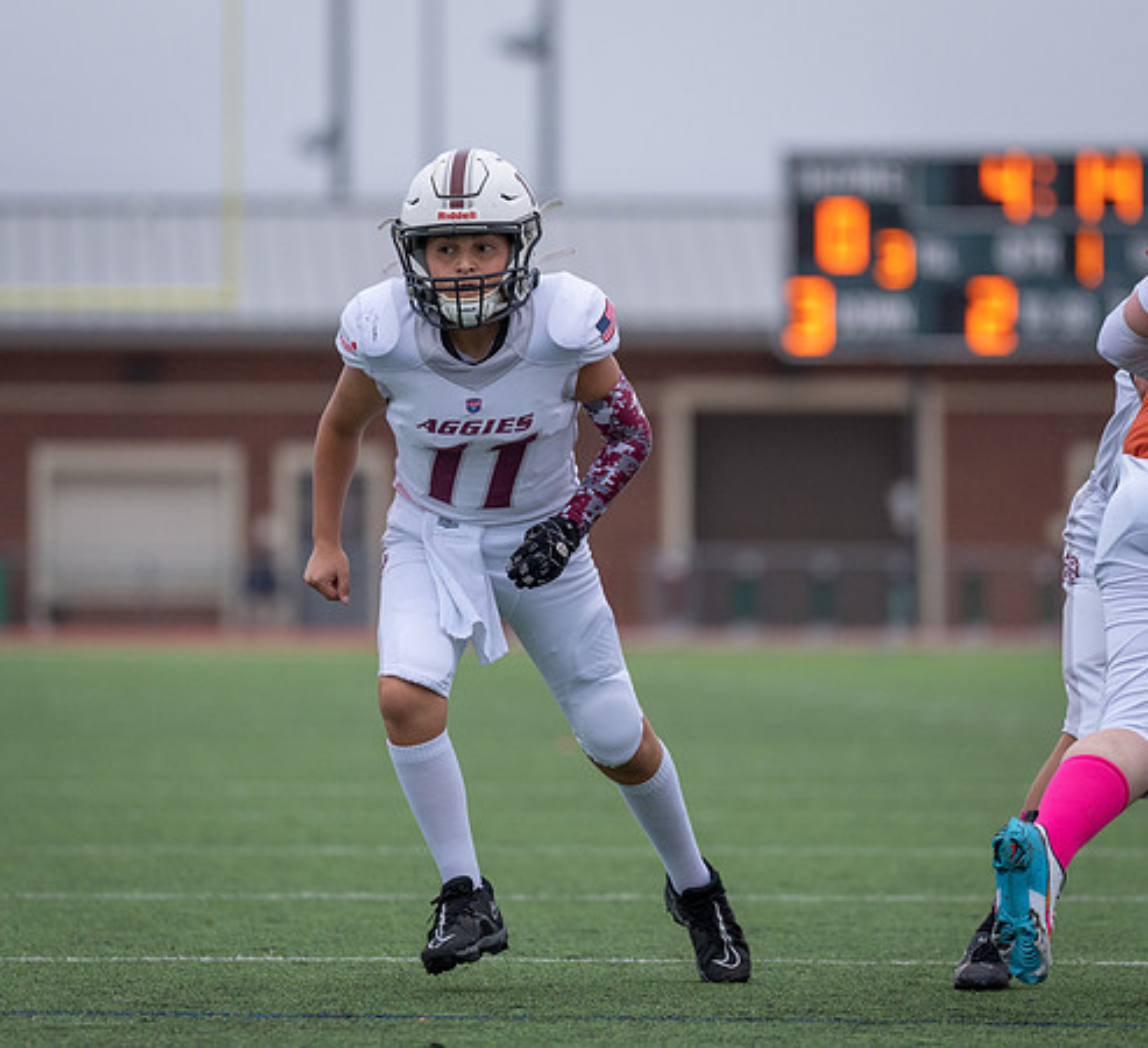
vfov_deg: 4.7
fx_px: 12813
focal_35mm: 357
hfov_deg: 5.1
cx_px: 610
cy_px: 452
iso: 640
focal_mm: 200
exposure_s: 1/1250
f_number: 2.8
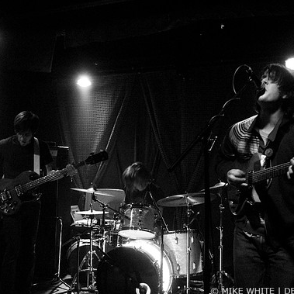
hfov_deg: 42.8
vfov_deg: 42.8
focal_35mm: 39
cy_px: 148
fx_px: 375
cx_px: 158
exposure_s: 1/40
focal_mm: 20
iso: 800
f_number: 2.8
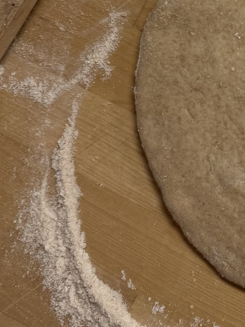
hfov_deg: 15.5
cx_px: 392
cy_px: 26
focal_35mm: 86
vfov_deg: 22.2
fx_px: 811
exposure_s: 1/120
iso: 80
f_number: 1.78
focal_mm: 6.76
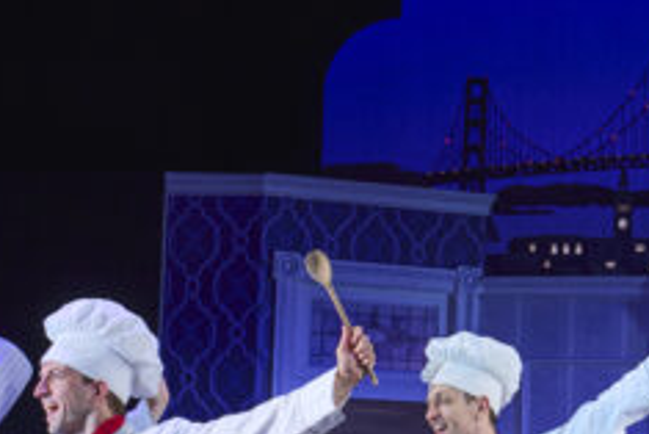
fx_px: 2670
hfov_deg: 13.1
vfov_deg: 9.3
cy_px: 231
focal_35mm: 148
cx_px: 953
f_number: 6.3
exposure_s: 1/320
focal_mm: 34
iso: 640
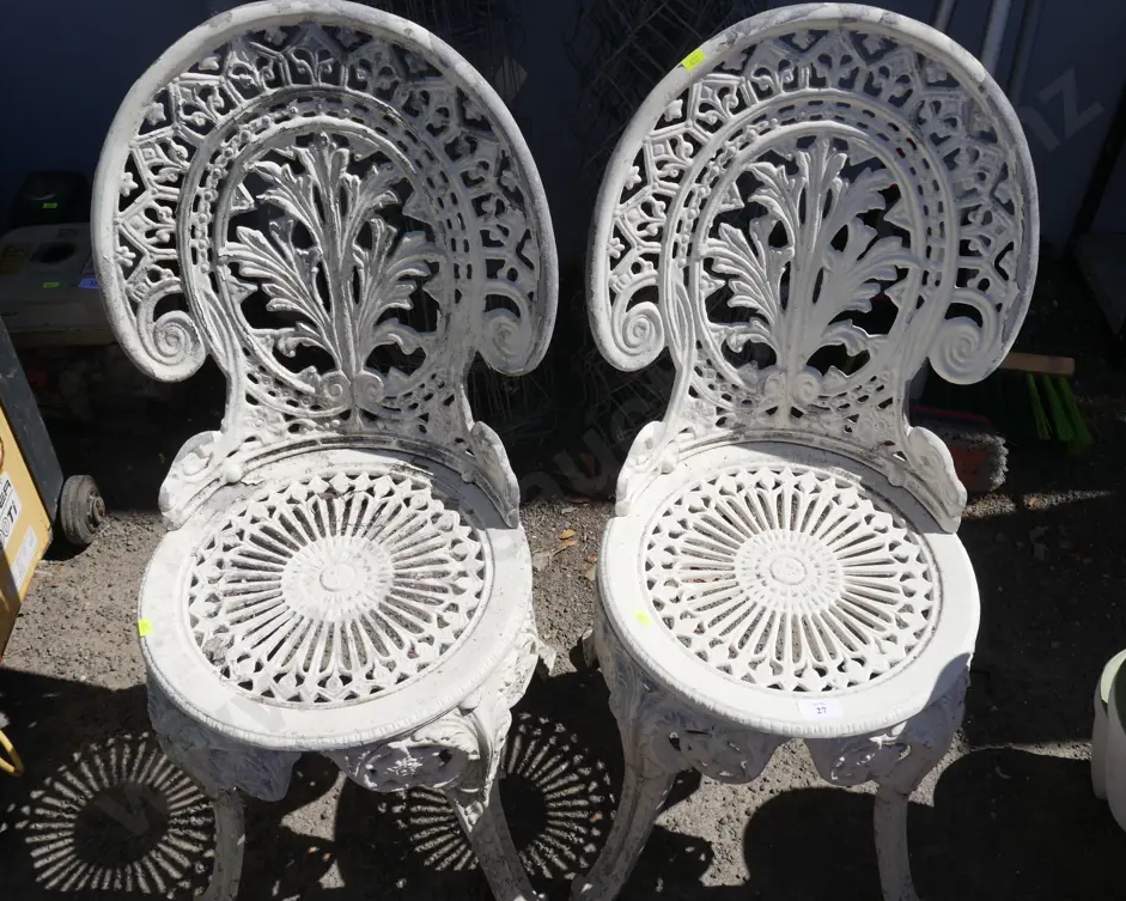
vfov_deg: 43.4
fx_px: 1133
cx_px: 597
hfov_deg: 52.8
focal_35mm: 34
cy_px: 456
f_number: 8
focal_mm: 16
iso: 200
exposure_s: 1/800
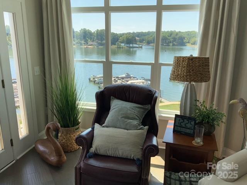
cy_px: 92
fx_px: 207
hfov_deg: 61.7
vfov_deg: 48.2
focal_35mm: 29
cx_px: 124
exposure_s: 1/461
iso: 16
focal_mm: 3
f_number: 1.8
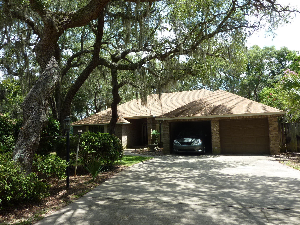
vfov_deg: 54.9
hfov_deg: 69.4
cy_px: 112
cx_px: 150
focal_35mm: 25
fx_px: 217
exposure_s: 1/200
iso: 80
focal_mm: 4.1
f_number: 4
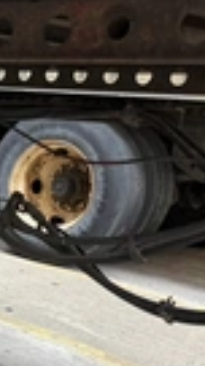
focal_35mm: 77
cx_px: -267
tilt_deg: -11.0
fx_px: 748
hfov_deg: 12.6
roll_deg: -4.9
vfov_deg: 27.2
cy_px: 274
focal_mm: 6.76
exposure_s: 1/110
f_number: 1.78
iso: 200
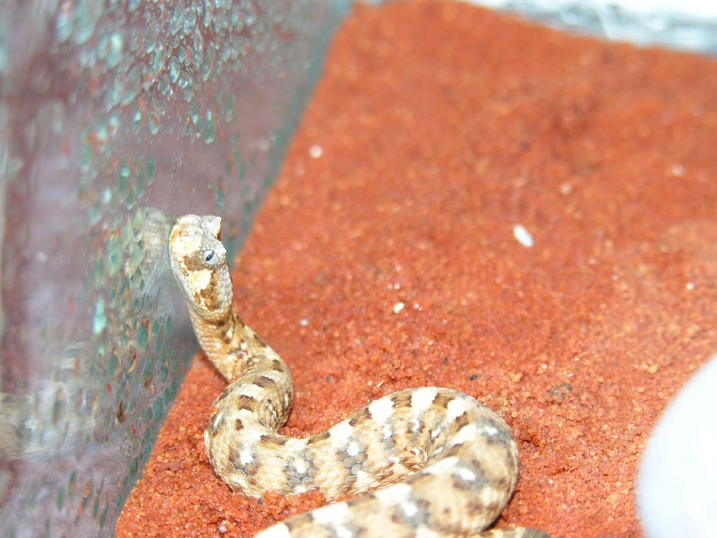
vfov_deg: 8.9
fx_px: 3459
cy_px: 273
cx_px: 340
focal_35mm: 167
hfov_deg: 11.8
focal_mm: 40
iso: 50
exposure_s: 1/60.1
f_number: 3.9
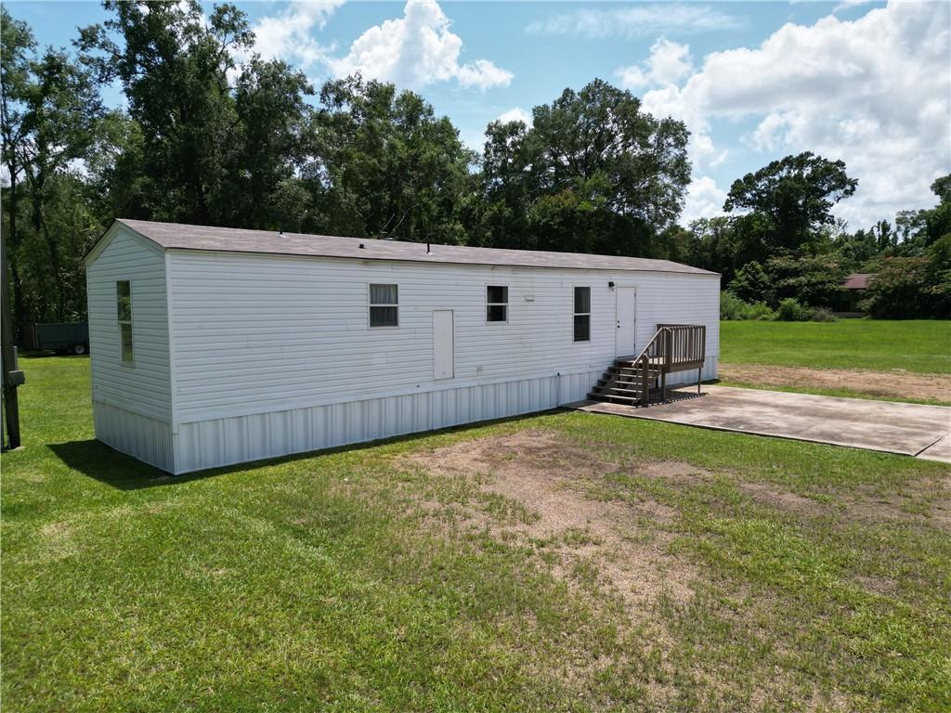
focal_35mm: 24
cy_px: 356
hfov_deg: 71.6
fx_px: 659
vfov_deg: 56.8
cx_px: 476
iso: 150
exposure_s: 1/4000
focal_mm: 6.72
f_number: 1.7
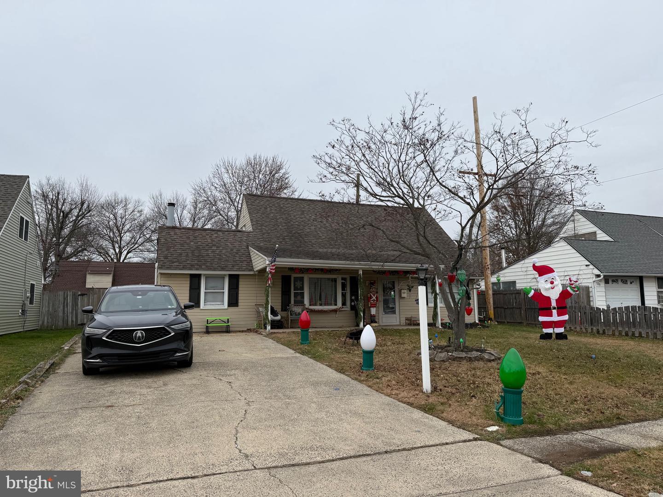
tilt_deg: +7.4
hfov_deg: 71.6
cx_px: 332
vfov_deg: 56.8
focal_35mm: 24
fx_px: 460
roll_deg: +0.4
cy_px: 248
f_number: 1.78
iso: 80
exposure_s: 1/1618
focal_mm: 6.76
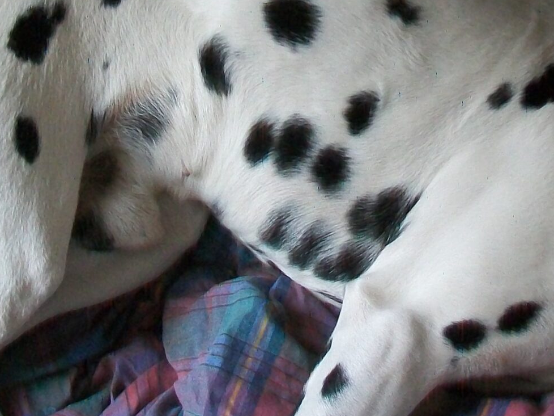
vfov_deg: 16.4
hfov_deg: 22.0
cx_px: 257
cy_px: 347
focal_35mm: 89
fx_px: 1424
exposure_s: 1/60
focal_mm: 6.1
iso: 160
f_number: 2.7
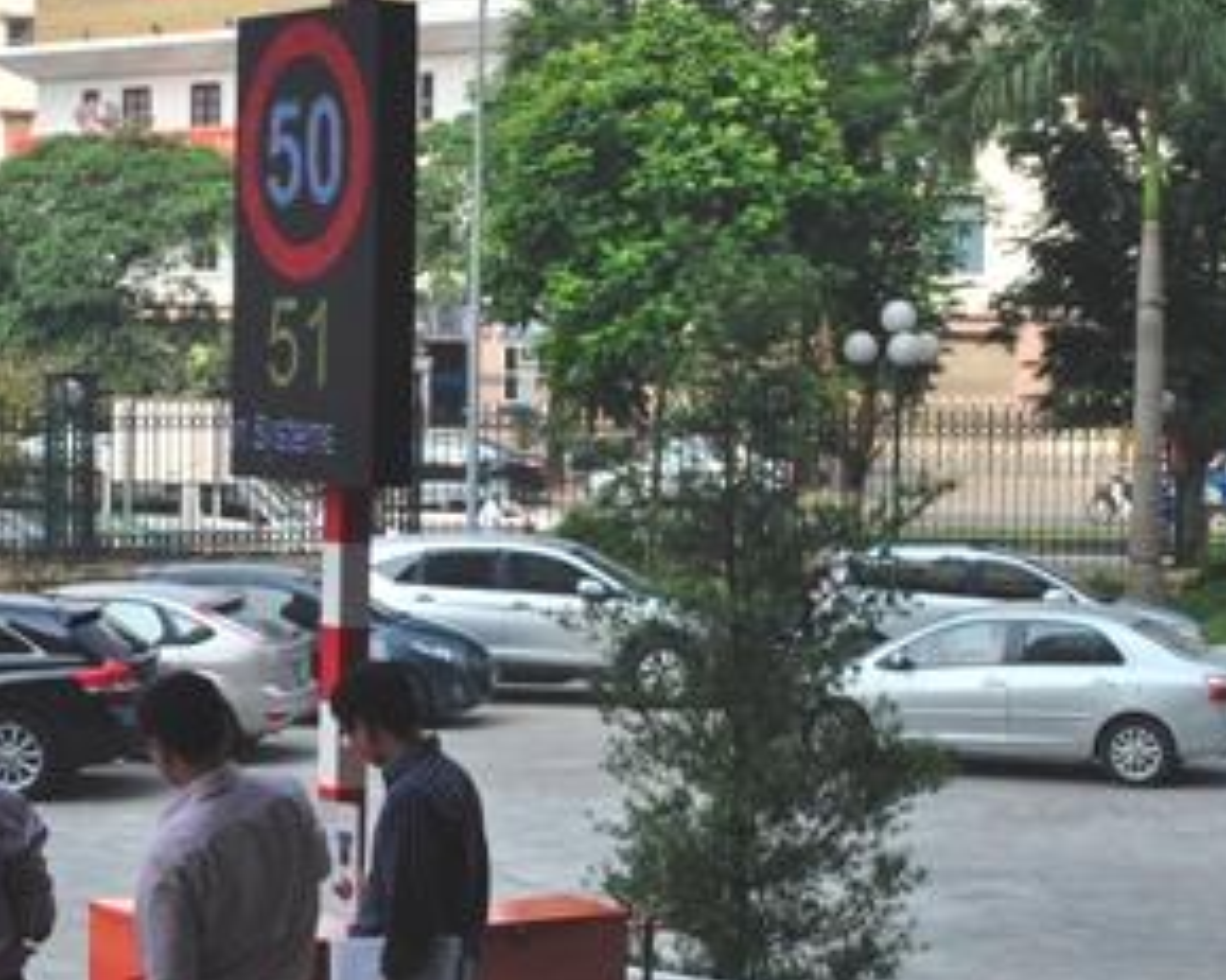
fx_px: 3627
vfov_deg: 15.4
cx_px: 395
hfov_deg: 19.1
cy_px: 619
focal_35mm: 100
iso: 200
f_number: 9
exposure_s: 1/320
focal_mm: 32
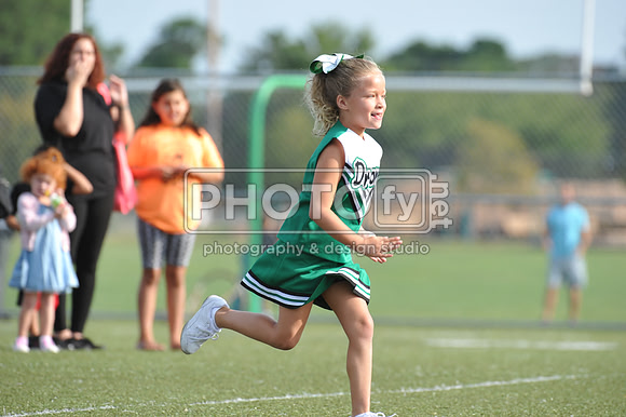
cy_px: 208
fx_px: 6951
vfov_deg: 3.4
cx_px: 313
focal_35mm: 400
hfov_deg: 5.2
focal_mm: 400
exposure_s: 1/800
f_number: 7.1
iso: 800
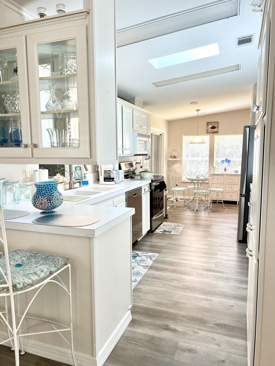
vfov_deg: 67.3
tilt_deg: -5.6
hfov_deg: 53.1
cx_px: 138
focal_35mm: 26
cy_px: 183
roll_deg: +0.3
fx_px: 275
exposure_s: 1/120
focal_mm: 5.7
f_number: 1.5
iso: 64
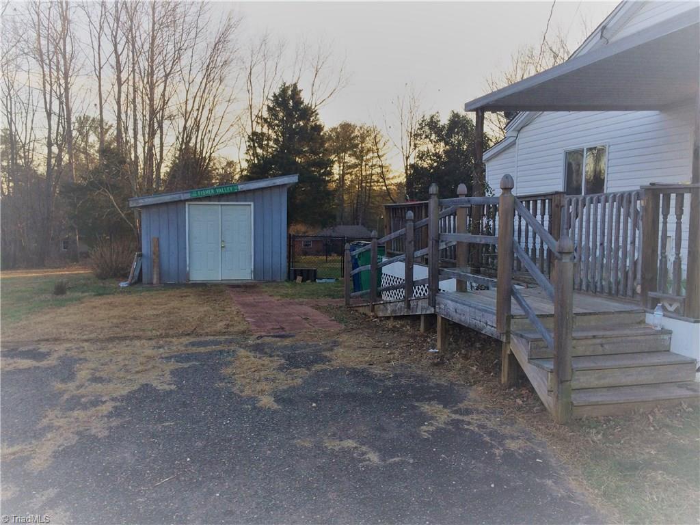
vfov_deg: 48.2
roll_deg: +0.8
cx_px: 350
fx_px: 586
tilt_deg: -4.5
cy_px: 262
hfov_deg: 61.7
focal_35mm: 29
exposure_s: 1/348
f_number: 2.2
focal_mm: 4.15
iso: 32
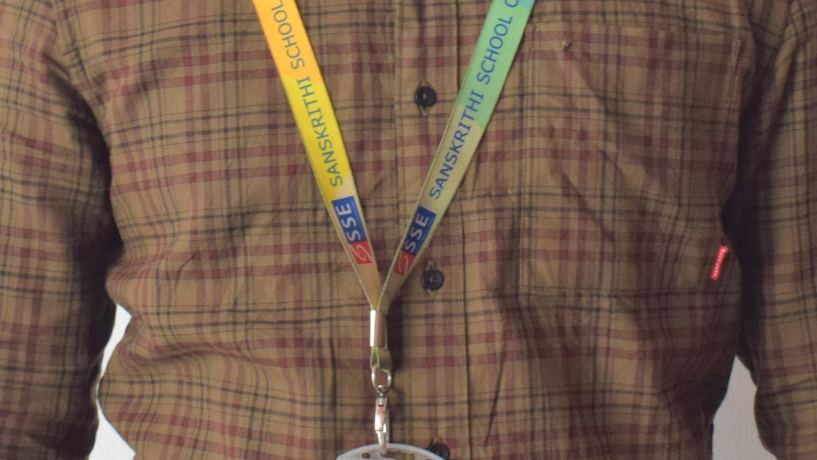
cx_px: 408
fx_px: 1452
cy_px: -110
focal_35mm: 67
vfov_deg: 17.1
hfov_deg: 31.4
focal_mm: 28
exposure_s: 1/160
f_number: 6.3
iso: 400
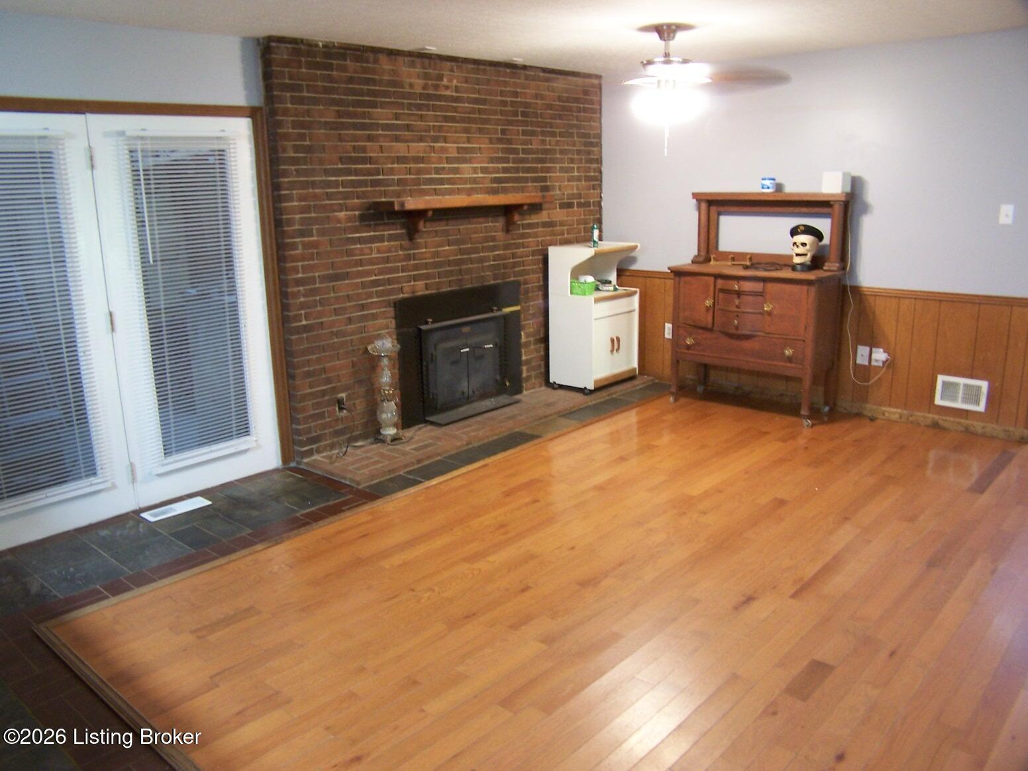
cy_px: 386
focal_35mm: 38
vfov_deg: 37.7
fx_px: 1128
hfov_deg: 49.0
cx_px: 514
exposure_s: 1/4
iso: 140
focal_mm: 6.3
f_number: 2.8
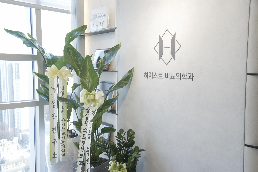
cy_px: 86
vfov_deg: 37.9
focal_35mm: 35
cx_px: 129
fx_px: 251
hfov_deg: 54.4
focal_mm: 35
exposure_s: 1/60
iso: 1000
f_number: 5.6
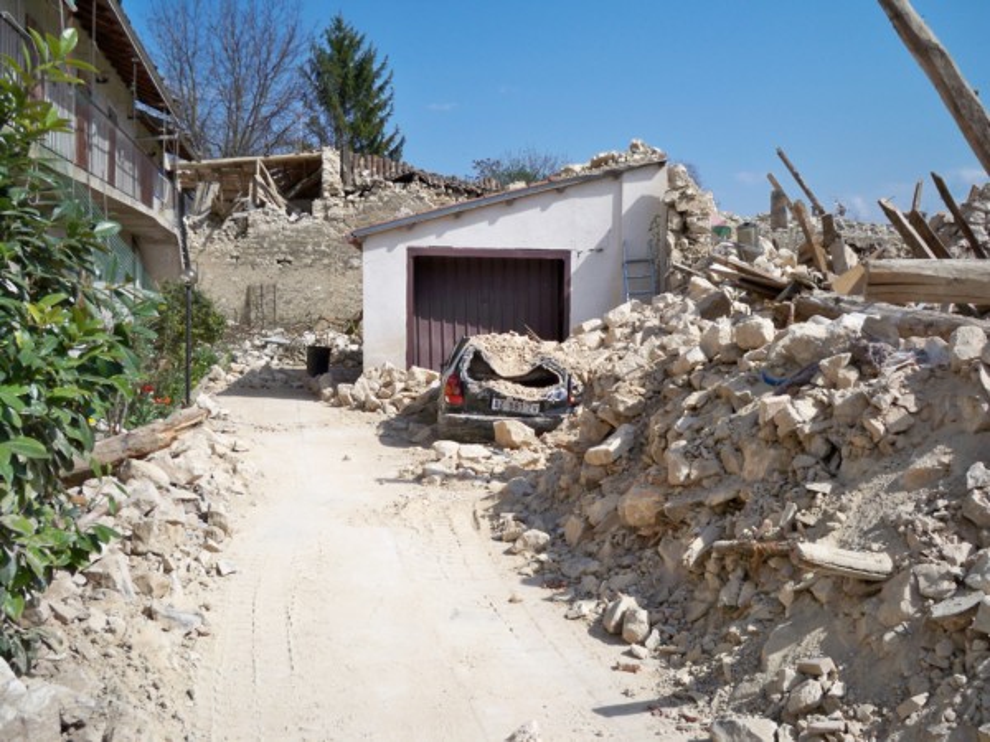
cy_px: 371
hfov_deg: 52.6
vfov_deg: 40.7
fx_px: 1001
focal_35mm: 35
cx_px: 495
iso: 64
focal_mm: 6.3
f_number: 4.7
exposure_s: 1/800
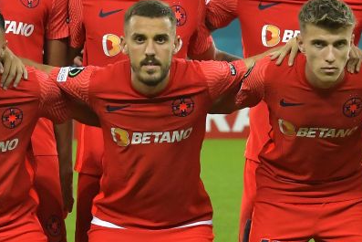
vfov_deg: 3.4
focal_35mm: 408
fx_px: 4104
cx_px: 132
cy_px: 175
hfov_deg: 5.0
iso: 2000
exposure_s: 1/500
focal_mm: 90
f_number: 5.6
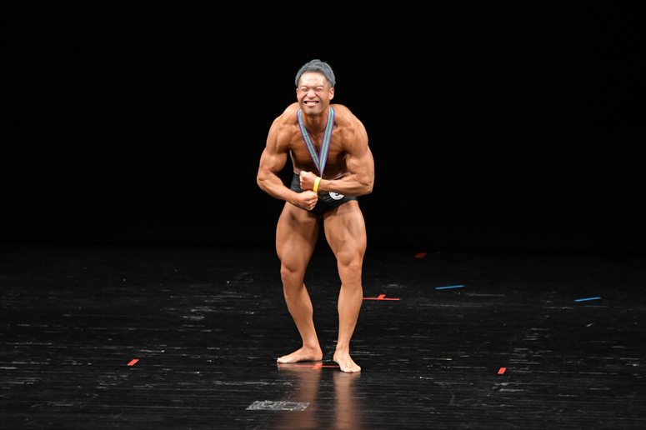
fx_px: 4843
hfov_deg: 7.6
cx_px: 323
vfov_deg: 5.1
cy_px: 215
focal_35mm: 270
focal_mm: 180
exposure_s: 1/400
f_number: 5.6
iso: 3200
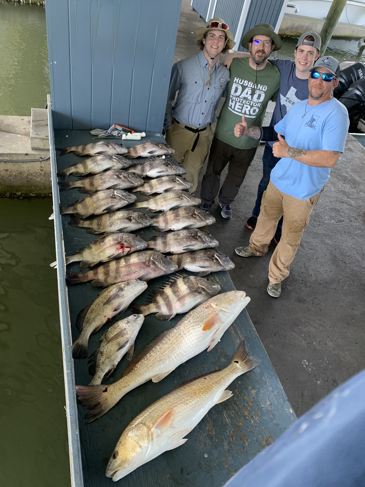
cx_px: 182
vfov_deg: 67.3
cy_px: 244
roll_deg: -13.7
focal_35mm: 26
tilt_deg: -42.3
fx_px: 366
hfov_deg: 53.1
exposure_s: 1/121
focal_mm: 4.25
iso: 64
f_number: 1.8
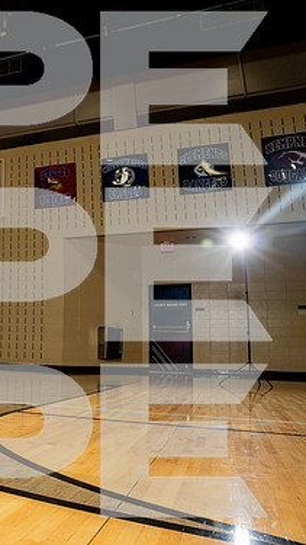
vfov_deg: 58.0
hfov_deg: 28.2
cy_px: 265
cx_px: -97
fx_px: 490
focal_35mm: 34
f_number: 6.3
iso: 400
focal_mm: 21
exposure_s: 1/250
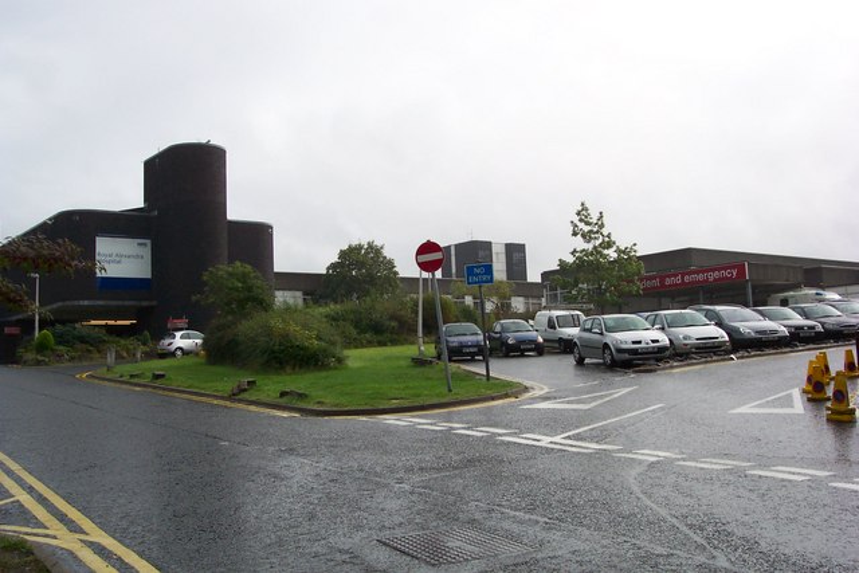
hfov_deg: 50.7
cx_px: 430
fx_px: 907
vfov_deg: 35.1
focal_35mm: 38
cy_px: 286
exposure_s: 1/1000
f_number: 4.8
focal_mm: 8
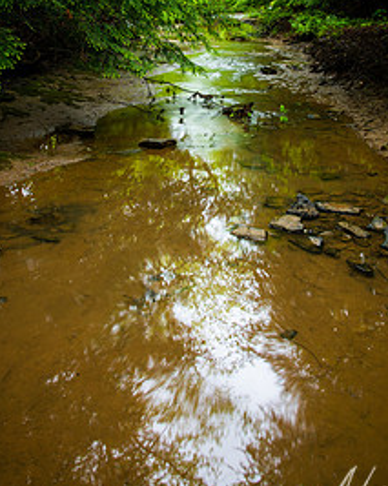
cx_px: 197
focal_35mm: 38
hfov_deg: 39.1
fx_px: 546
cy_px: 122
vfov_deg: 46.3
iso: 100
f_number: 11
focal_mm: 24
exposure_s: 1
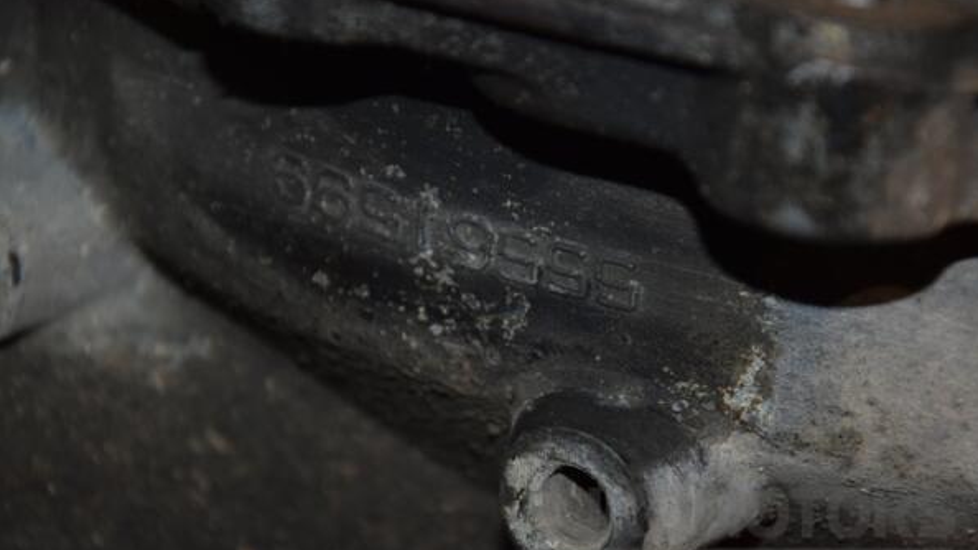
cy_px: 293
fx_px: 4318
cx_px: 492
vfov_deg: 7.3
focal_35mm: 167
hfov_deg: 12.9
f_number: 5.6
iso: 800
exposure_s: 1/60
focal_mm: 105
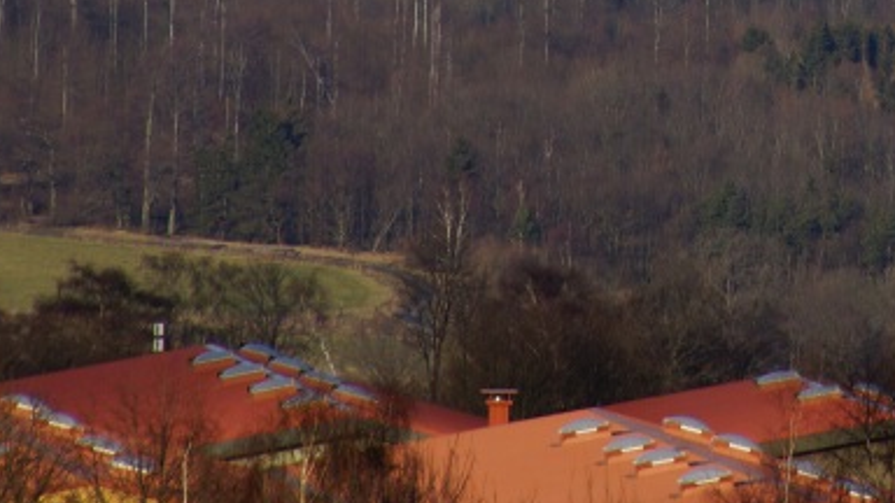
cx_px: 916
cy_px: -312
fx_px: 18653
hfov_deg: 2.7
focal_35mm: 786
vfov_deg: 1.5
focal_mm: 160
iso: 100
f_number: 9
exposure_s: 1/320
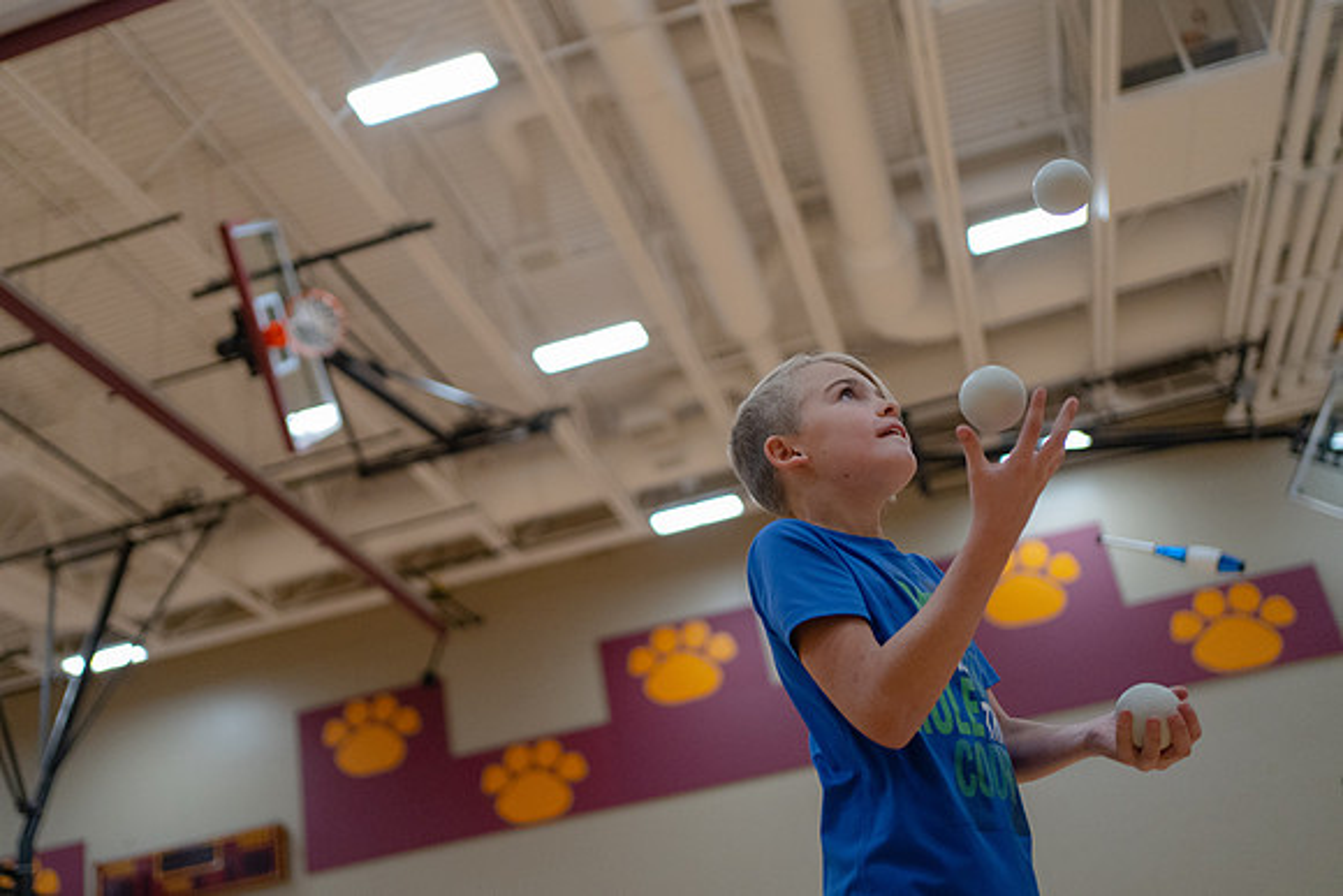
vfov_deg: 34.2
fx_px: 1456
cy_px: 413
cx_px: 595
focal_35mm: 39
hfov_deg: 49.4
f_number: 2
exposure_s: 1/1600
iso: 3200
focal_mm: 35
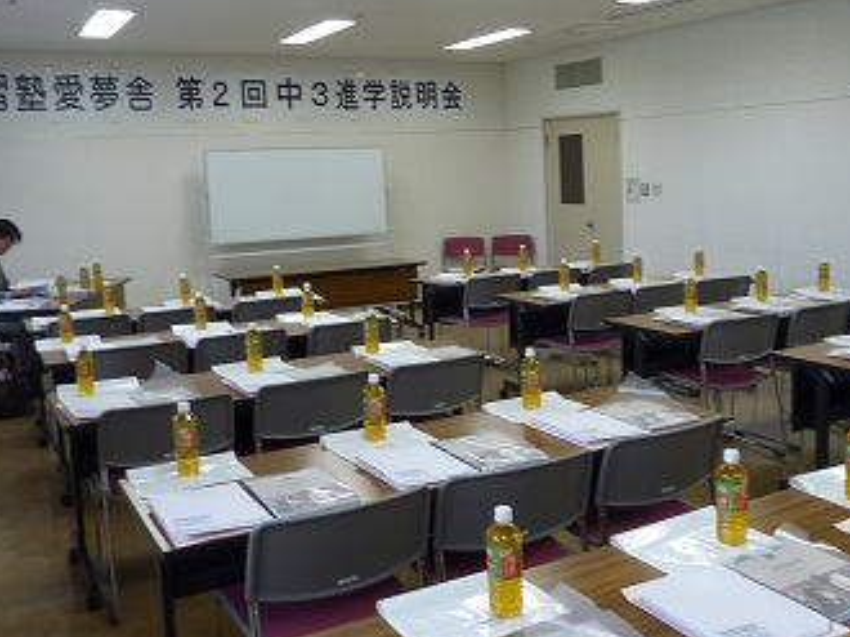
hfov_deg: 51.0
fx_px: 883
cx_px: 511
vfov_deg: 39.5
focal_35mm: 36
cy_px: 271
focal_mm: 4.1
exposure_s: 1/30
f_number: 3.3
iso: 80
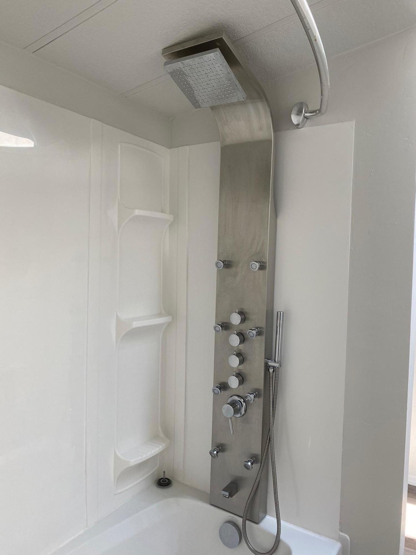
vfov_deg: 67.3
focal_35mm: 26
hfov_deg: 53.1
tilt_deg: -1.7
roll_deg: -1.4
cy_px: 278
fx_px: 417
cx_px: 208
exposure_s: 1/122
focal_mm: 4.25
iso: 80
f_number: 1.8
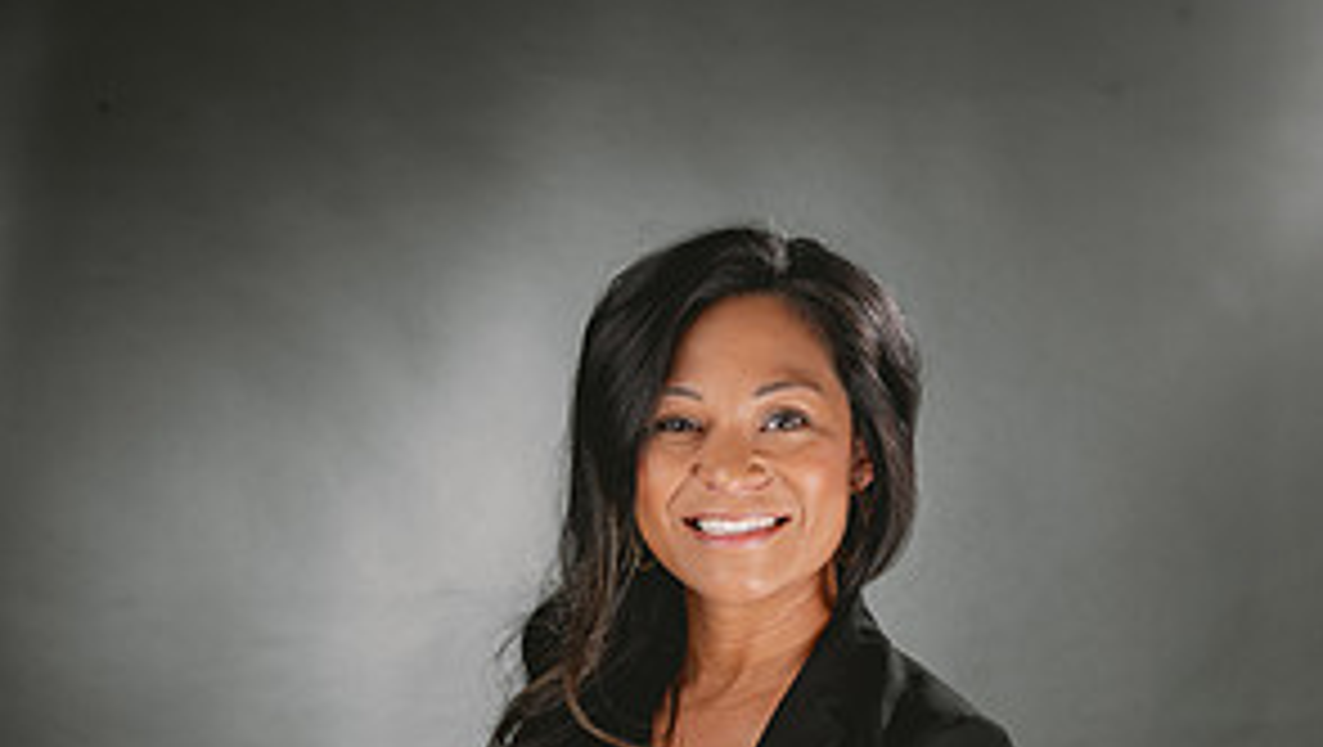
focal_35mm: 80
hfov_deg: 26.5
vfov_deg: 14.6
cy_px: 914
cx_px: 655
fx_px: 2809
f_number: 8
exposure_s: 1/200
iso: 100
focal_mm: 50
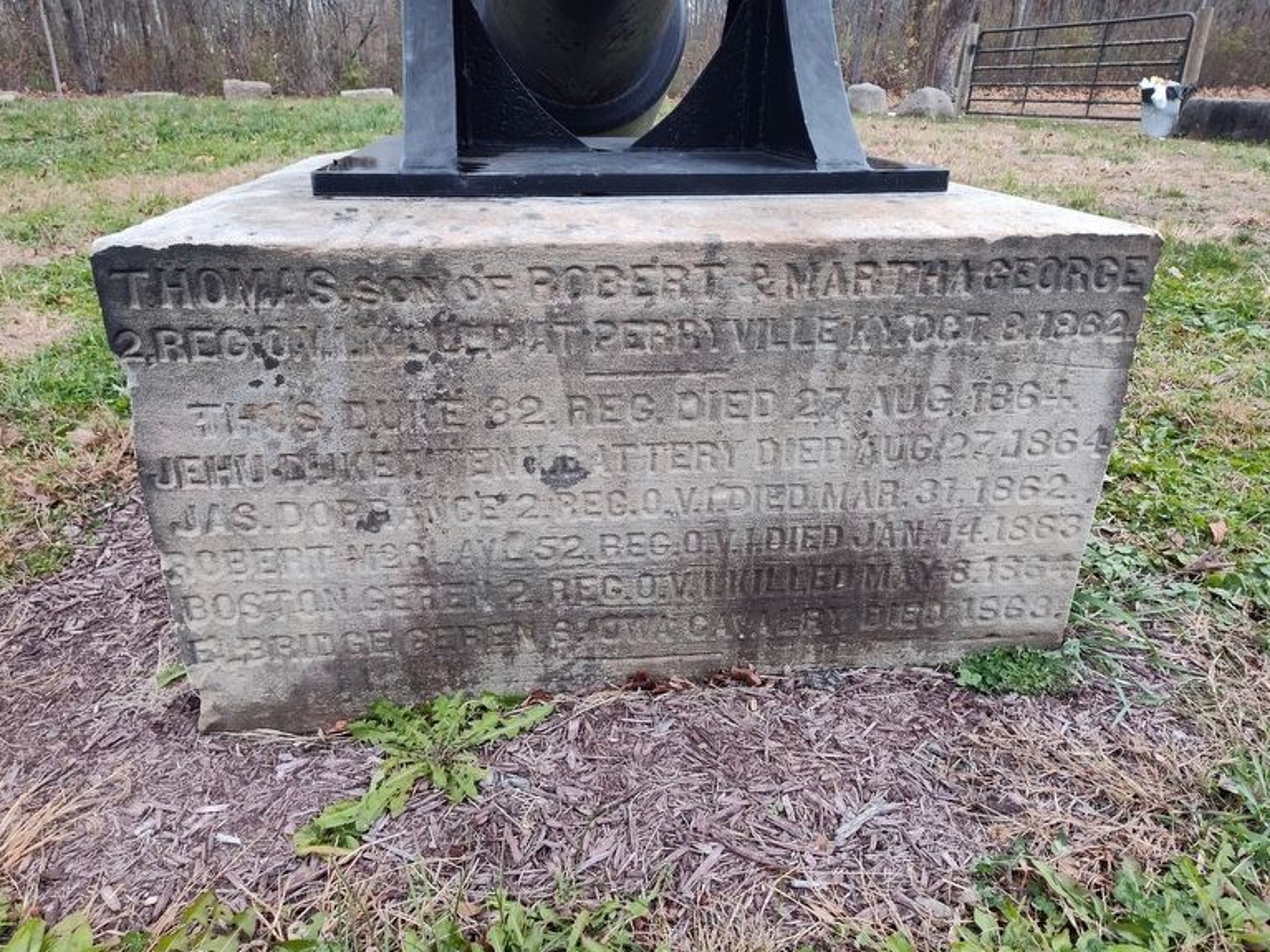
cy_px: 495
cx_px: 629
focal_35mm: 24
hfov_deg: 71.6
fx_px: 880
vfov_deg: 56.8
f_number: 1.8
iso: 475
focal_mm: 5.56
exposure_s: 1/120
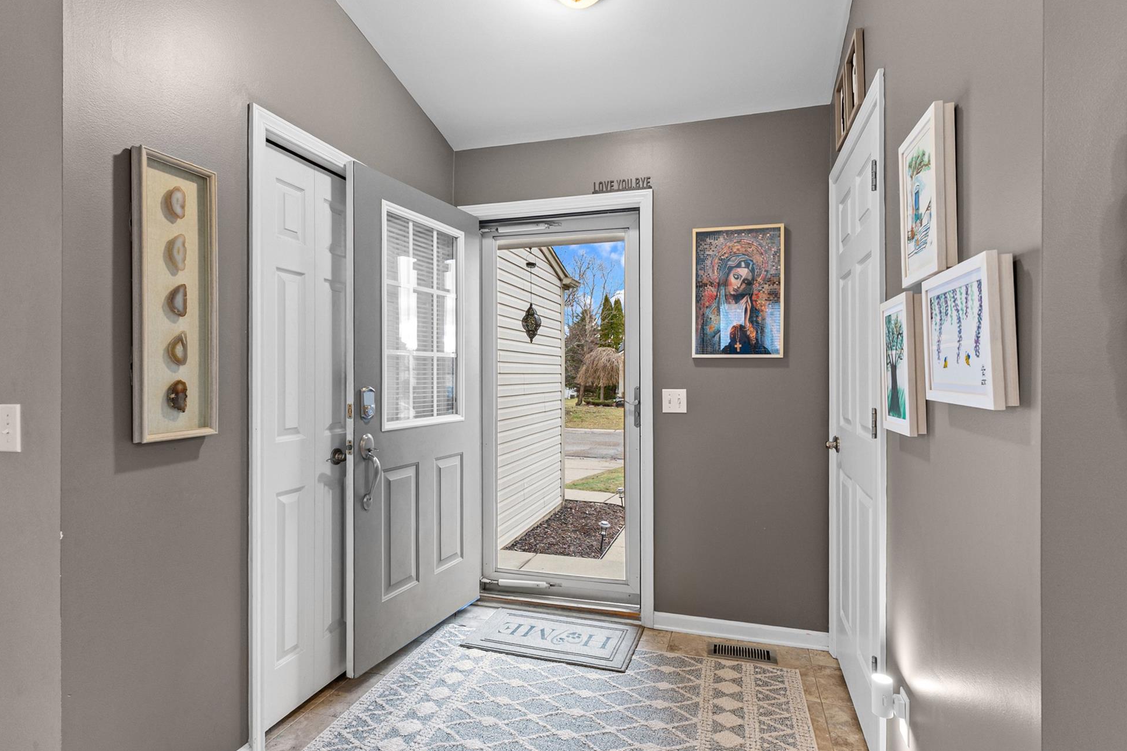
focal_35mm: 18
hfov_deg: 90.0
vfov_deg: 67.4
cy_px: 383
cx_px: 566
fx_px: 563
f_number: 8
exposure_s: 6
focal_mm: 17
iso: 320
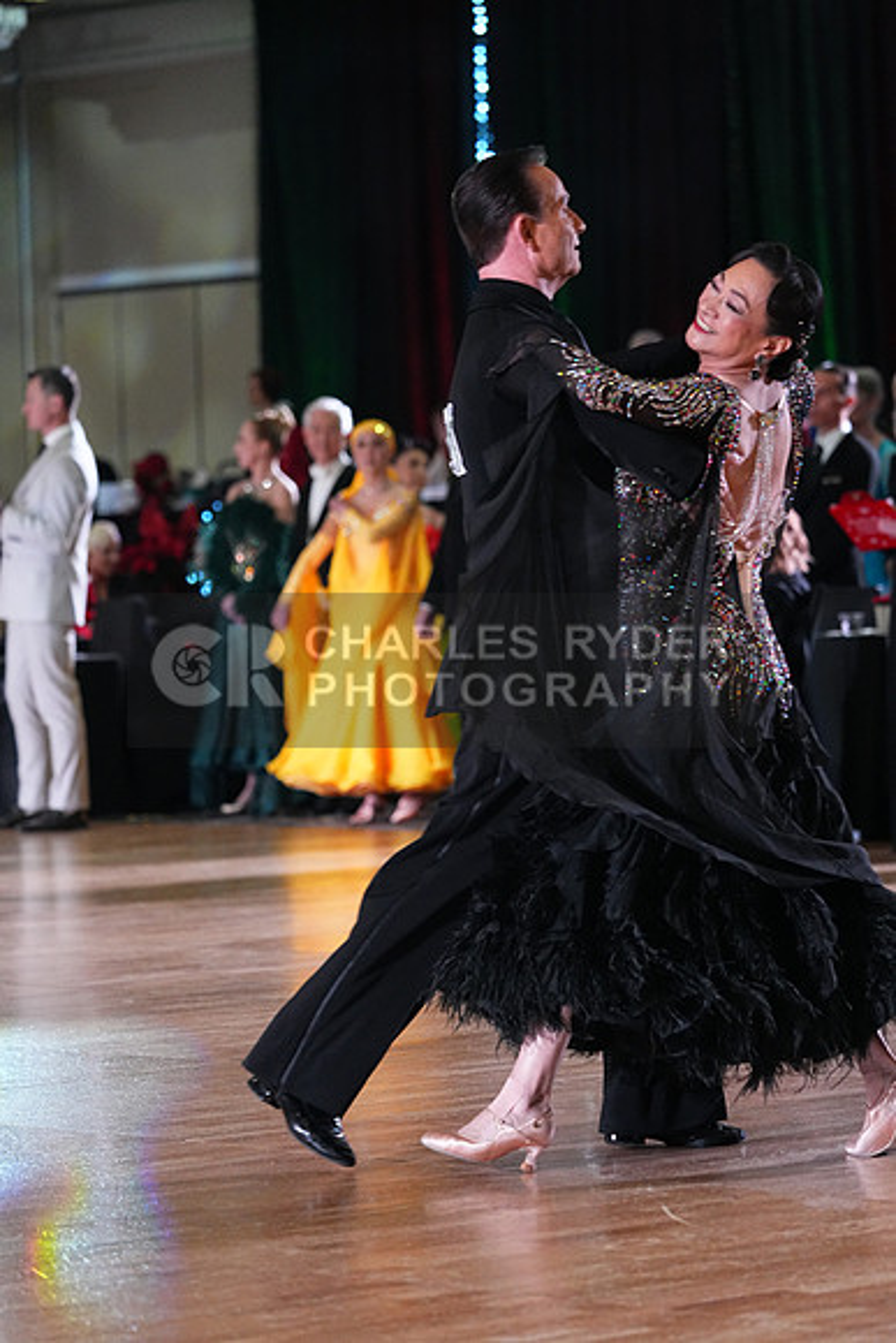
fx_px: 5522
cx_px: 448
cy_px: 672
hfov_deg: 9.3
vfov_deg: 13.9
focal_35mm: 148
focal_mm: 148
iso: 6400
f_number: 4
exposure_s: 1/400
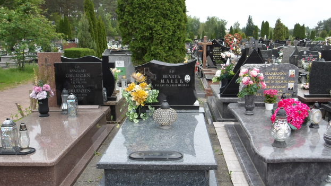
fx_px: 334
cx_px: 162
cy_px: 118
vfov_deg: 31.0
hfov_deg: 52.8
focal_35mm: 38
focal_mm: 6.1
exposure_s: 1/413
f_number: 3.3
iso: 100
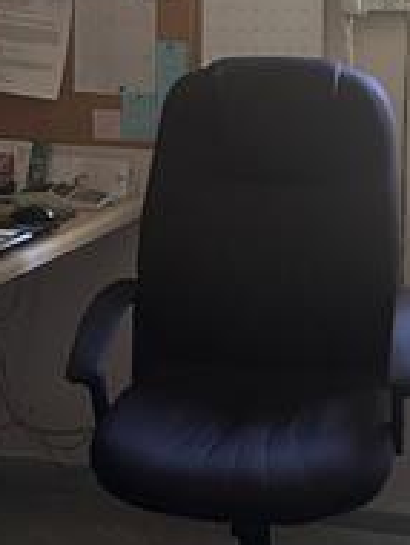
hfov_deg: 14.1
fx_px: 1654
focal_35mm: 105
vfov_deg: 18.5
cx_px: 304
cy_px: 100
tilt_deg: -8.0
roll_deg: -0.2
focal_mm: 5.7
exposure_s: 1/60
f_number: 1.5
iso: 320
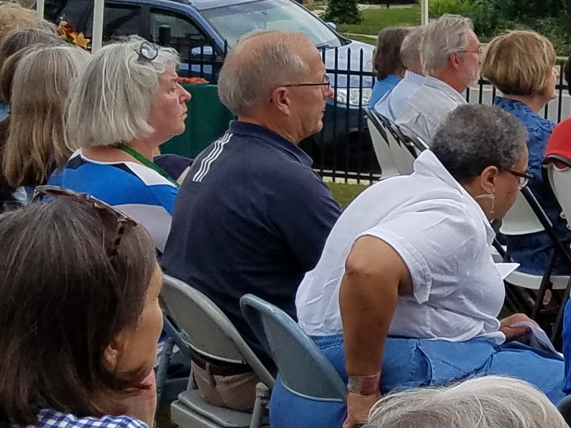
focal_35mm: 110
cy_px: 198
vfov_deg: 13.5
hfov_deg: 16.2
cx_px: 890
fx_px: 1815
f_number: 1.7
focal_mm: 4.2
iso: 50
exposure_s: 1/306
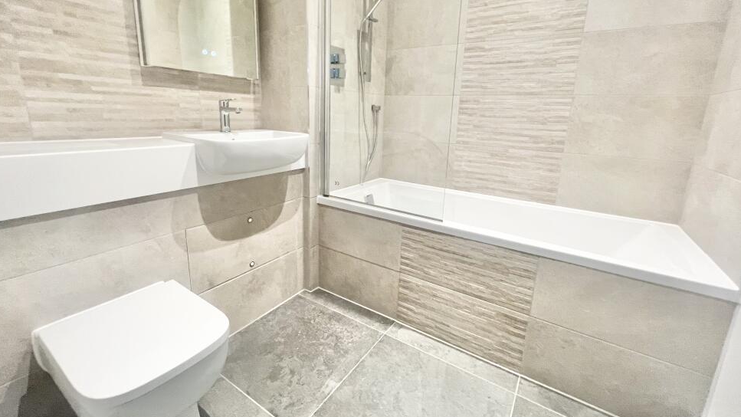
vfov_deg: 70.3
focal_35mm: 15
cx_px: 372
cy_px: 183
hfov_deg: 103.0
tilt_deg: -12.9
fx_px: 295
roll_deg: -2.0
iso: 200
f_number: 1.8
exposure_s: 1/50
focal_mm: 1.57
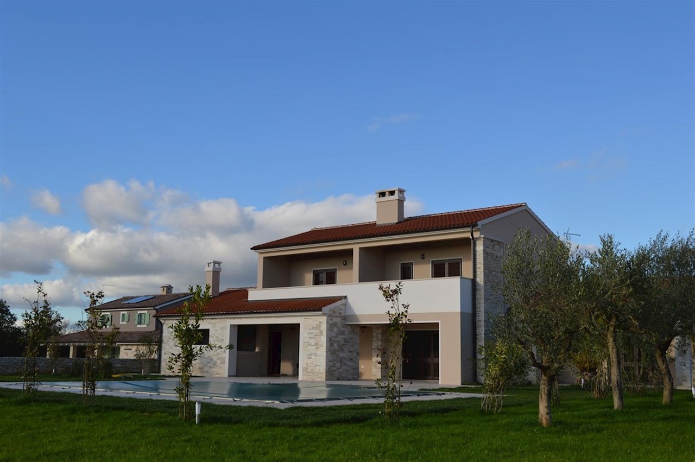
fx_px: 752
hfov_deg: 49.6
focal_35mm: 39
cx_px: 348
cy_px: 231
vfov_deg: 34.1
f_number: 8
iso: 100
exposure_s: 1/250
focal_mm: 26
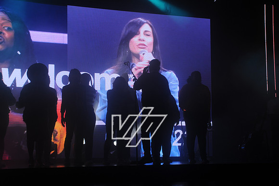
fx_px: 511
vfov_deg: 20.6
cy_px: 93
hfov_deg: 30.5
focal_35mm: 66
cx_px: 140
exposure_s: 1/125
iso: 500
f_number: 9
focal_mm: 66
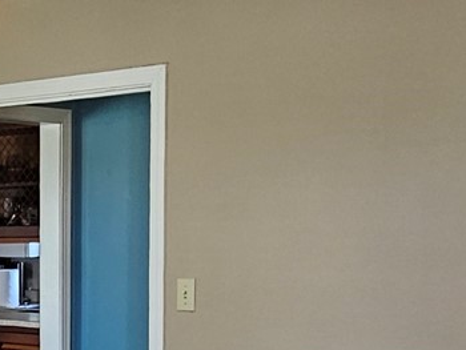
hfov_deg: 23.0
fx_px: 1024
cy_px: 383
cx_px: -126
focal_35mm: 76
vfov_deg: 18.7
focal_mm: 2.2
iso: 100
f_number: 2.2
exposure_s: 1/60
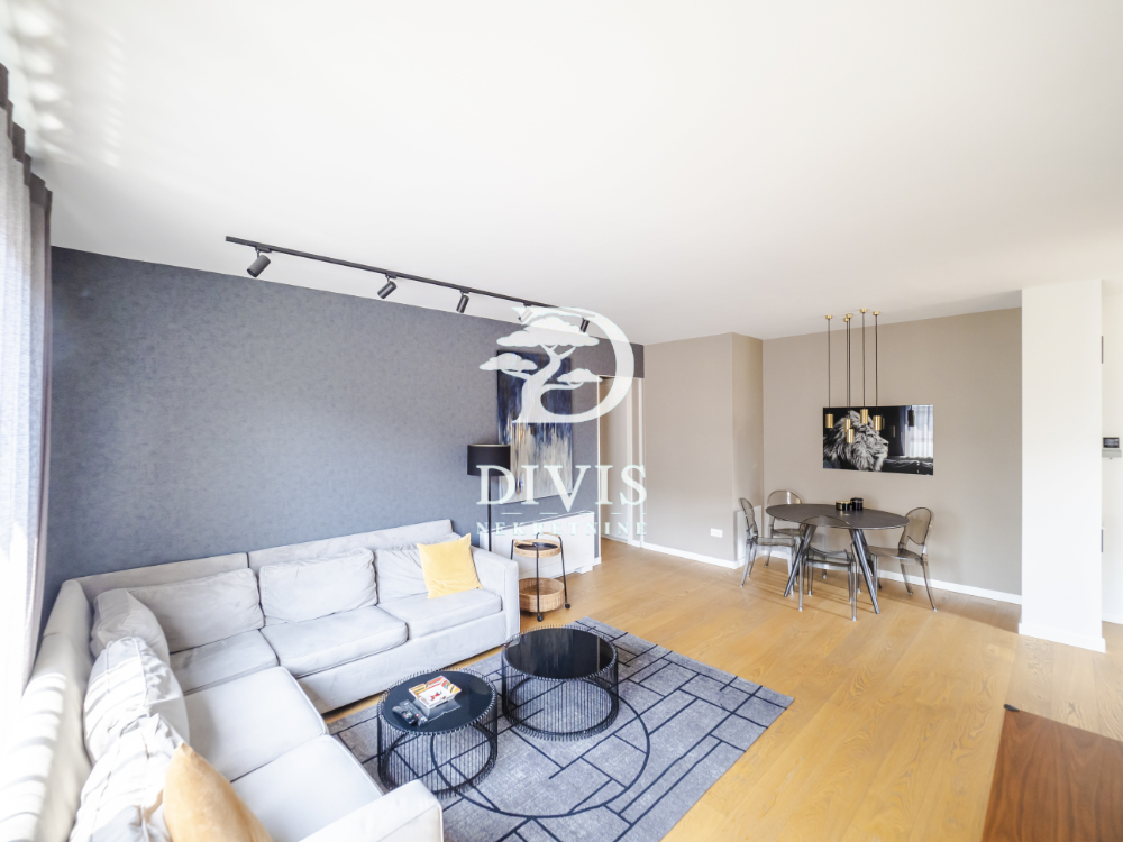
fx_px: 454
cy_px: 421
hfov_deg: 102.1
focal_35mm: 14
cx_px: 562
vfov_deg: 85.7
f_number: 4
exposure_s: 1/20
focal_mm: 7
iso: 400
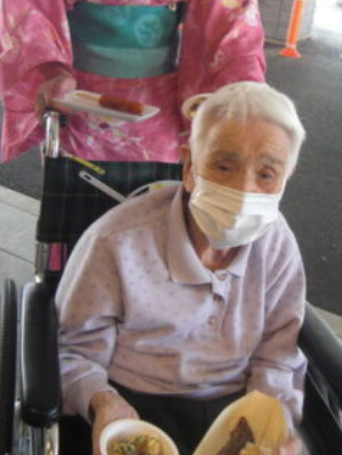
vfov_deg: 35.8
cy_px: 154
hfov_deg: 27.5
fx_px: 698
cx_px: 157
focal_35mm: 53
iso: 200
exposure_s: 1/80
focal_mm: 4.9
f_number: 2.6
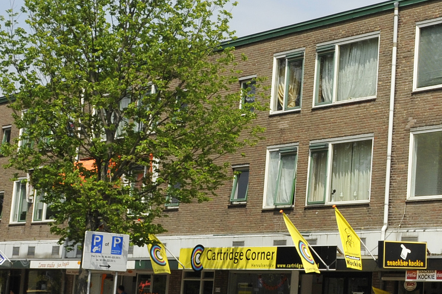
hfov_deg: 22.3
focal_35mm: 84
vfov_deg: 16.2
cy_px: 141
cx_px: 531
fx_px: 1031
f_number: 13
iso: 640
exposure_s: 1/640
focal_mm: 24
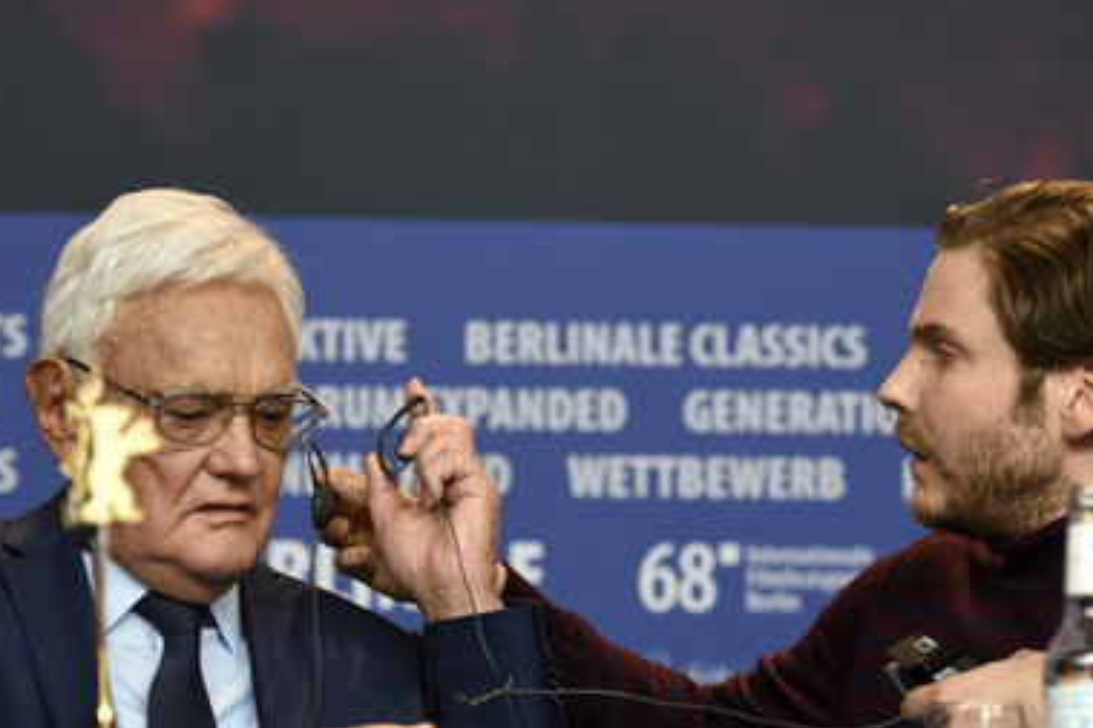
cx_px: 628
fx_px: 4643
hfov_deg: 13.4
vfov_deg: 9.0
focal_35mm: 153
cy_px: 400
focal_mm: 86
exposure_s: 1/320
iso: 640
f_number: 3.2
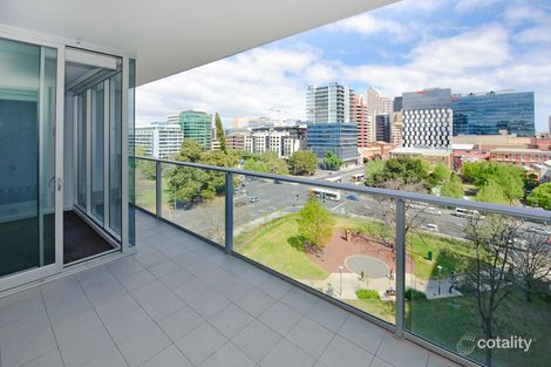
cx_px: 276
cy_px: 184
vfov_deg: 81.2
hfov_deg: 104.3
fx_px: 214
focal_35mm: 14
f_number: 9
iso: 200
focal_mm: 14
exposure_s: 1/250
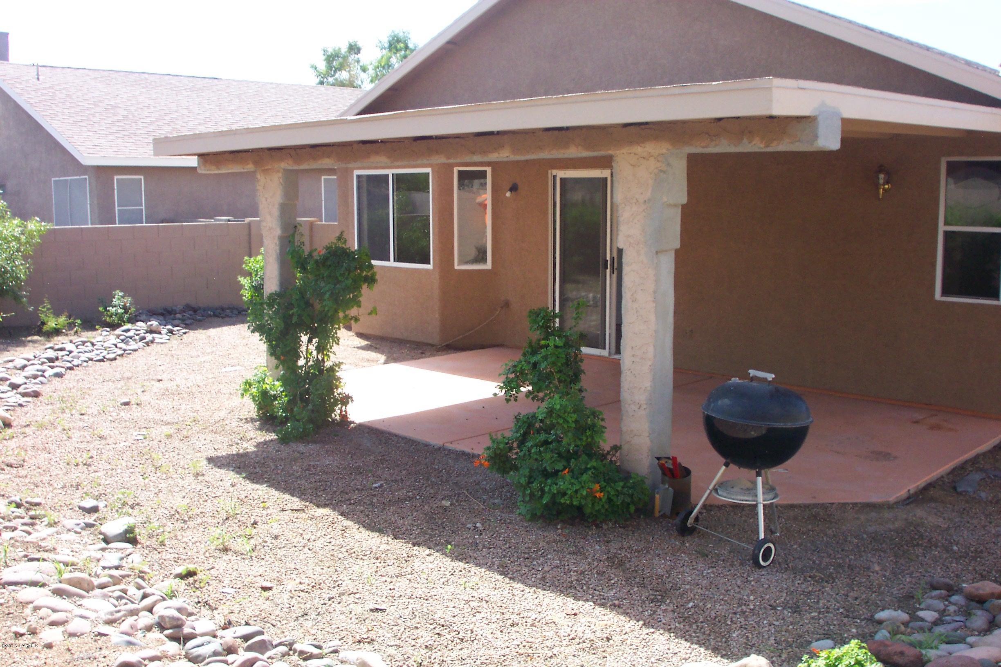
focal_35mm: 35
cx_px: 500
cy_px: 334
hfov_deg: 54.4
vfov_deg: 37.9
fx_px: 973
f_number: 9.5
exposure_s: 1/60
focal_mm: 7.5
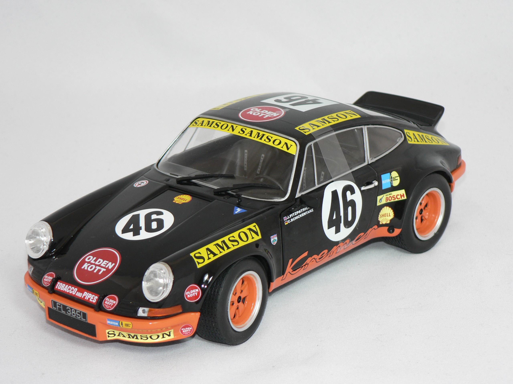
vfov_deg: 14.9
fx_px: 1467
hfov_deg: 19.8
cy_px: 192
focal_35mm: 99
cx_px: 256
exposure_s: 1/60
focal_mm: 16.5
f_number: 3.2
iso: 80
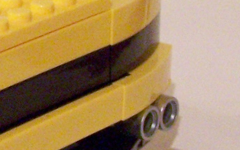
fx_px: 2035
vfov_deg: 4.2
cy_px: 29
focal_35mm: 311
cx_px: -275
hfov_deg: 6.5
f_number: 3.1
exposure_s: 1/8
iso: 400
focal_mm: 9.8
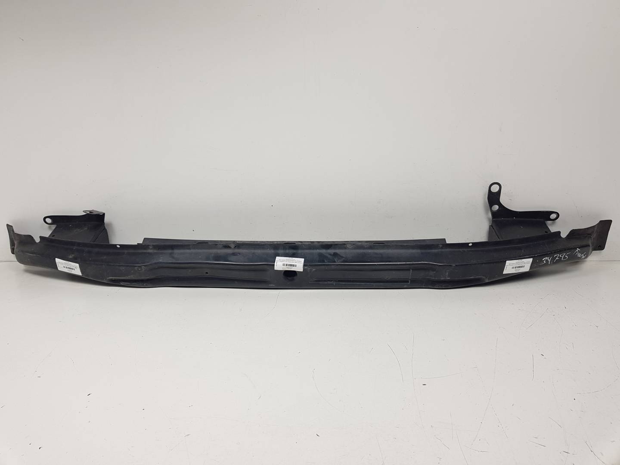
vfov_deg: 53.1
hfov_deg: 67.3
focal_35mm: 26
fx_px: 466
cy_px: 232
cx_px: 310
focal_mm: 4.2
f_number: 1.7
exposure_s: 1/251
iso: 40
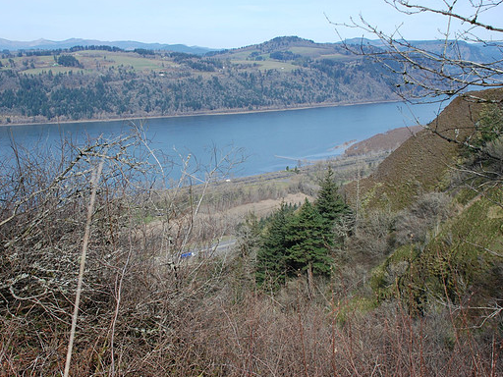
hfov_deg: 51.3
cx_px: 232
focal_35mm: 36
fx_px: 523
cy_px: 188
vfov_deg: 39.7
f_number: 5
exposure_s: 1/640
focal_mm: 22
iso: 200
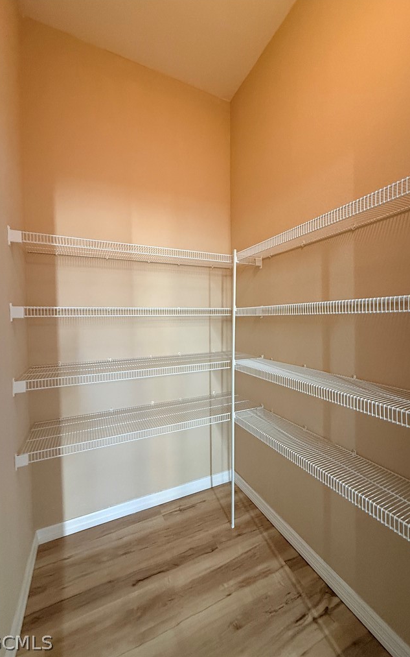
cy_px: 326
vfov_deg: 101.5
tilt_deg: -1.2
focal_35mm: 15
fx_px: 268
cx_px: 220
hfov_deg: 74.7
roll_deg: +0.5
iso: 400
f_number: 2.2
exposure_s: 1/60
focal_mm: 2.22
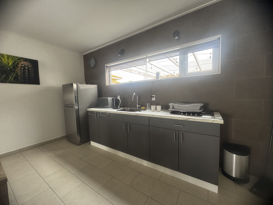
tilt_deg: -4.7
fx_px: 110
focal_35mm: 14
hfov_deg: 102.1
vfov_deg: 85.7
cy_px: 102
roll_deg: +1.8
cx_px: 136
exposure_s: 1/99
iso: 64
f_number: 2.2
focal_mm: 2.22
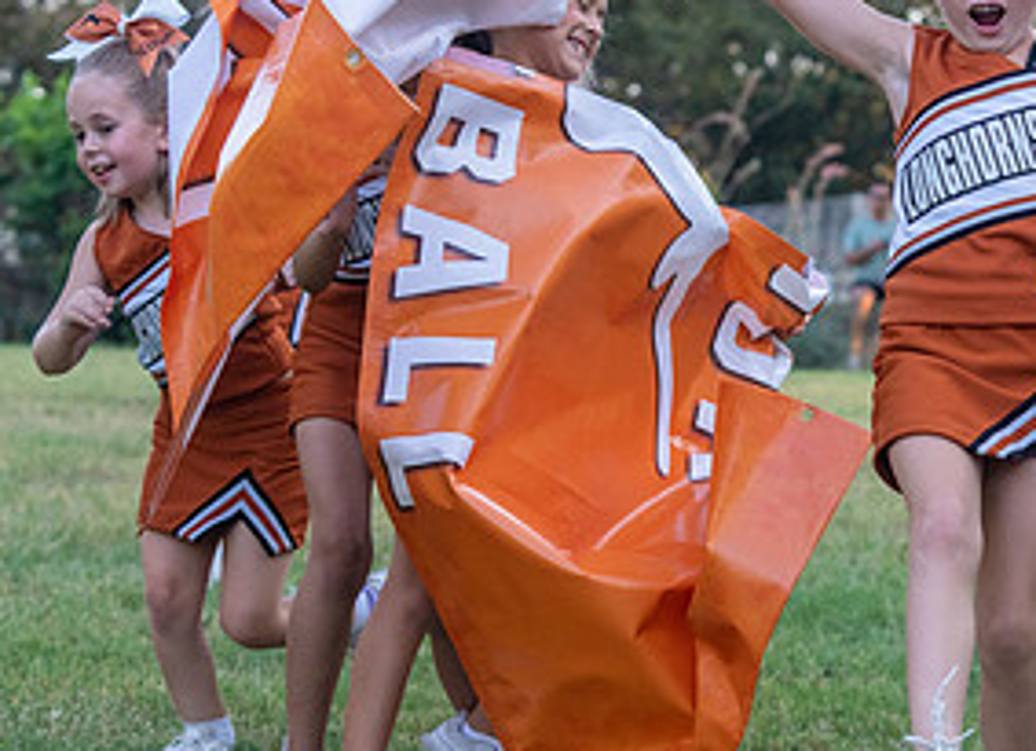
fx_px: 4789
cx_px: 875
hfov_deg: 12.3
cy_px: 365
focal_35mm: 162
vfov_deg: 9.0
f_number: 4
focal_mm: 70
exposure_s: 1/1000
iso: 1600
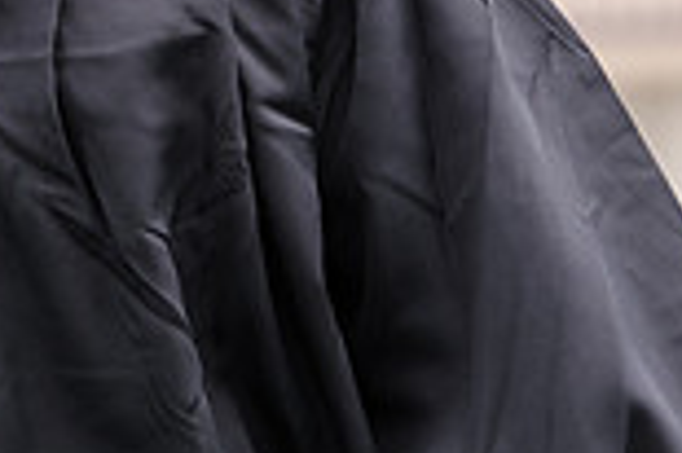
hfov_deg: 3.2
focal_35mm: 636
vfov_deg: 2.2
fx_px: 12036
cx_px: -22
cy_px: -218
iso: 400
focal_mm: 170
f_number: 5
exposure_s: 1/500
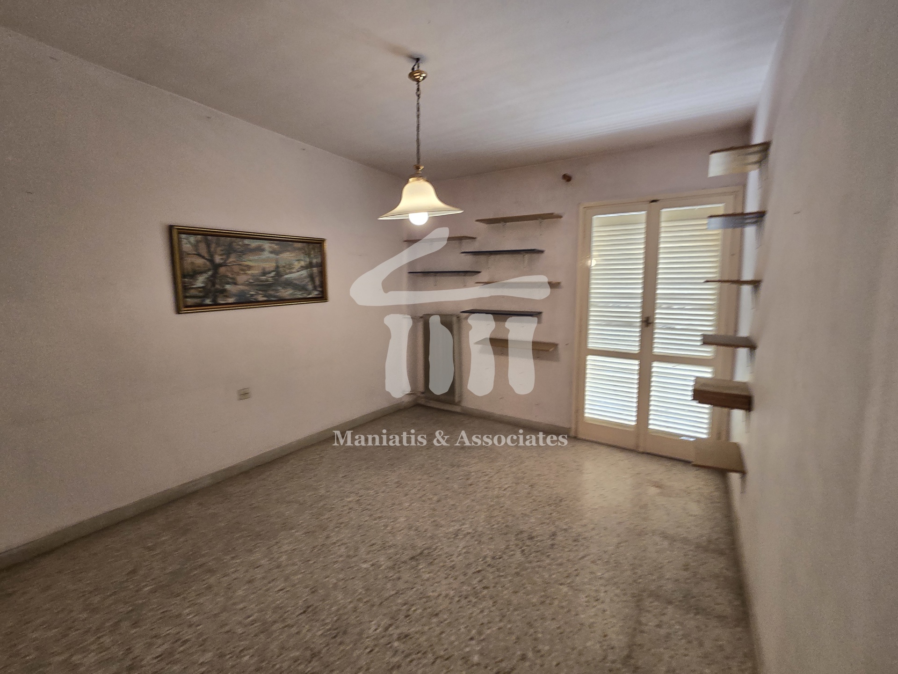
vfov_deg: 89.9
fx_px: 337
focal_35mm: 13
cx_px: 449
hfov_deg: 106.2
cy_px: 337
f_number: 2.2
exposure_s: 1/50
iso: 125
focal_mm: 2.2
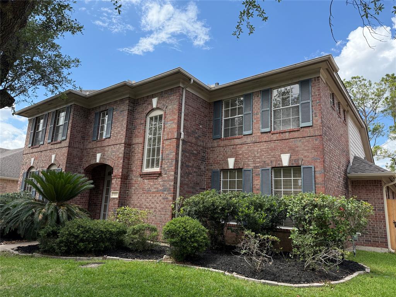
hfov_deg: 71.6
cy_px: 148
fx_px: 275
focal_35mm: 24
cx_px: 198
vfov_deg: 56.8
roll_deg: -2.5
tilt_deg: +12.5
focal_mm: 6.76
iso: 100
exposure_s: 1/2232
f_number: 1.78
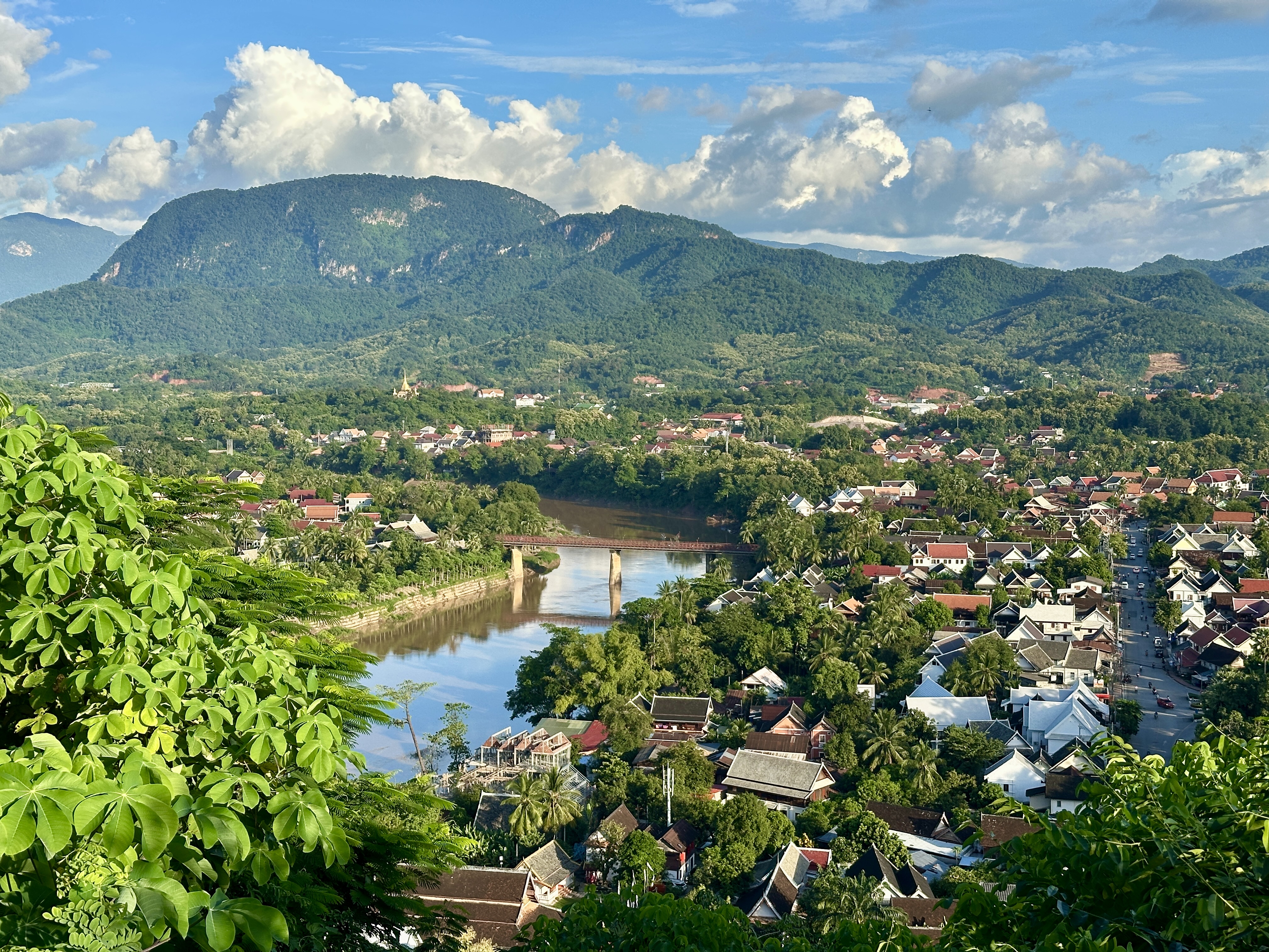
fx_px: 1760
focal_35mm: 48
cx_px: 634
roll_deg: +0.4
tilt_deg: -3.4
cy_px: 476
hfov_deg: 39.7
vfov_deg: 30.3
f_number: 1.78
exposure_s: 1/1783
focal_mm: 6.86
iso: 64
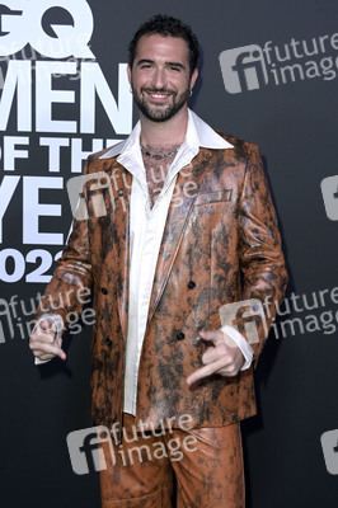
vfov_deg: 41.1
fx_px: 677
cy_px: 254
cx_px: 169
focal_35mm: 48
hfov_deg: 28.0
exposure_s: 1/250
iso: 1000
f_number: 5.6
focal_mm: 48
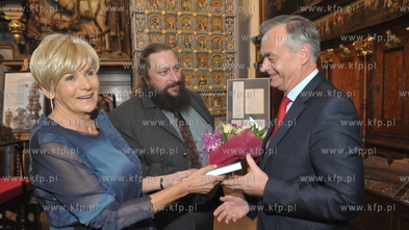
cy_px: 136
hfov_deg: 59.5
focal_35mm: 33
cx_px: 206
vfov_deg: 35.5
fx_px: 358
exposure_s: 1/50
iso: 2500
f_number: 5.6
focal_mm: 31
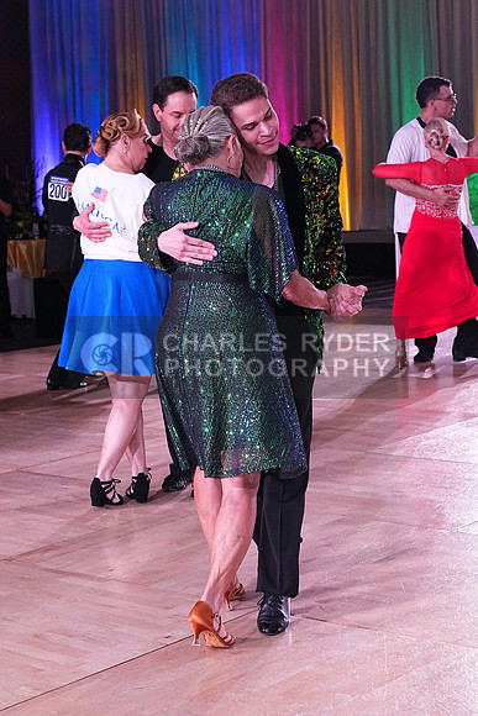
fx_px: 1453
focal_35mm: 73
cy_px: 358
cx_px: 239
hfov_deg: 18.7
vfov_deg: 27.7
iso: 2500
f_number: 5.6
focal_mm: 49
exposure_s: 1/320
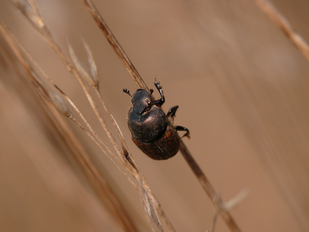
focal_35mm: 368
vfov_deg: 4.0
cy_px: 116
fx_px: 3285
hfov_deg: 5.4
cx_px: 154
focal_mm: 77.7
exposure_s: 1/320
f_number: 5.6
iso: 100
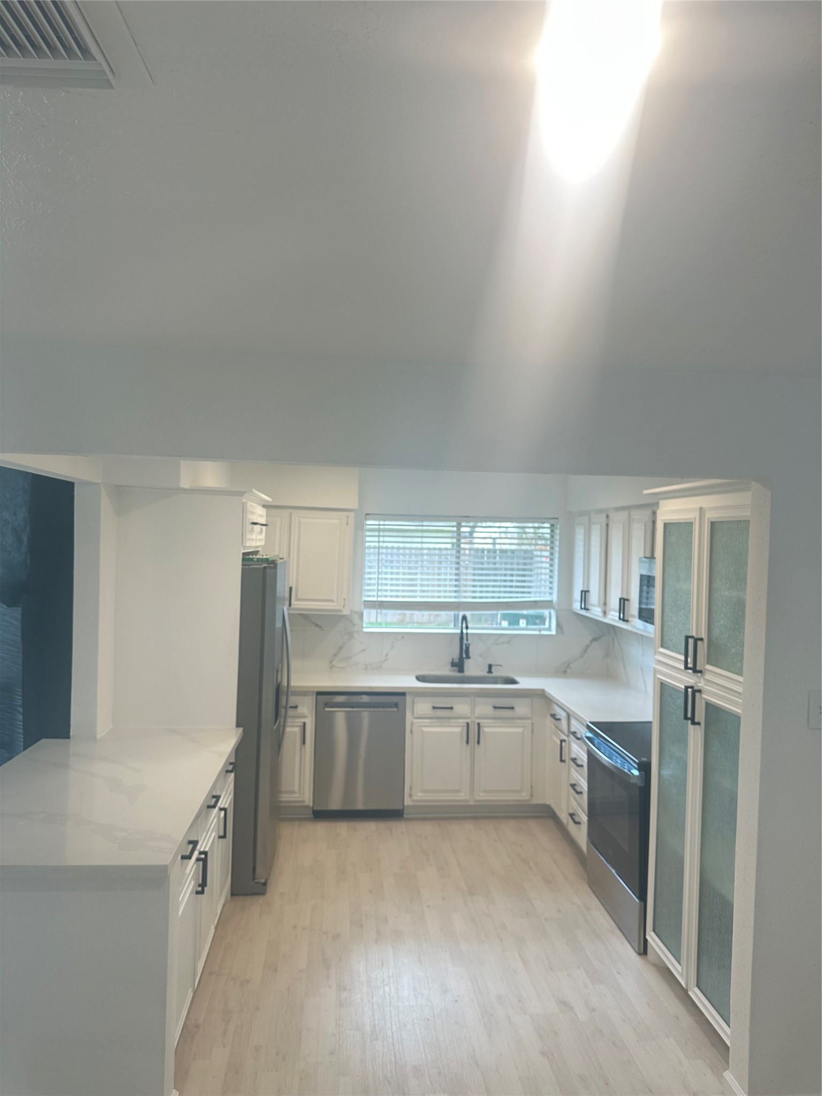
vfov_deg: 71.6
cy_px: 548
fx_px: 760
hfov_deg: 56.8
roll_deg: -2.2
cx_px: 411
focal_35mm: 24
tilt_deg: -0.7
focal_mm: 6.86
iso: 125
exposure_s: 1/60
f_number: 1.78
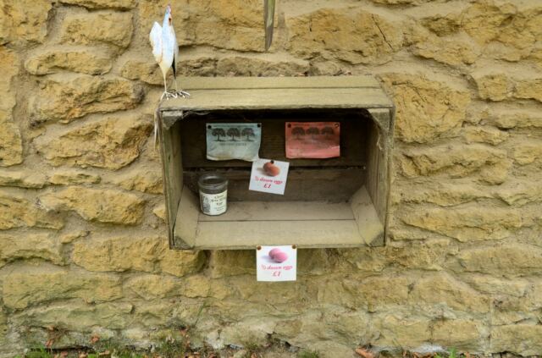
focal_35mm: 42
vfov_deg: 31.7
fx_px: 631
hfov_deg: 46.5
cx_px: 271
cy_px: 179
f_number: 7.1
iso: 200
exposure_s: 1/250
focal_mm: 28
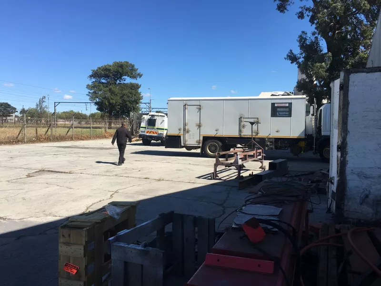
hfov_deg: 61.7
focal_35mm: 29
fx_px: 319
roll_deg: -1.8
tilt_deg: -2.2
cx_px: 190
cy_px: 143
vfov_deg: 48.2
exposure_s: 1/1350
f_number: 2.2
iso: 25
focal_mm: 4.15
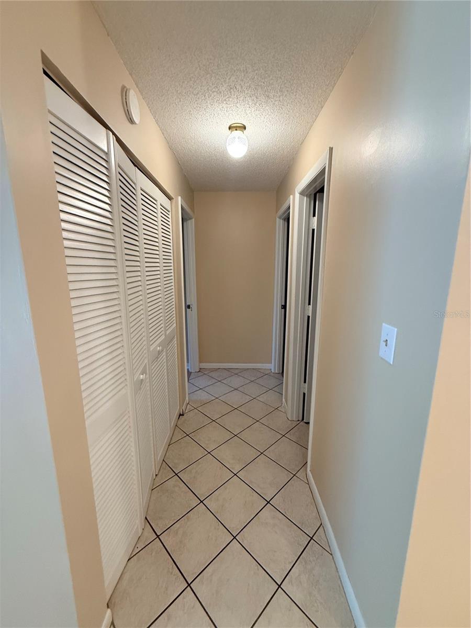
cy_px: 314
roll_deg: +1.2
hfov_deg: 85.7
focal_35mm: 14
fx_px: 254
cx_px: 236
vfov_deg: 102.1
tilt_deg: -9.7
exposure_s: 1/60
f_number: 2.2
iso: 400
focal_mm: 2.22
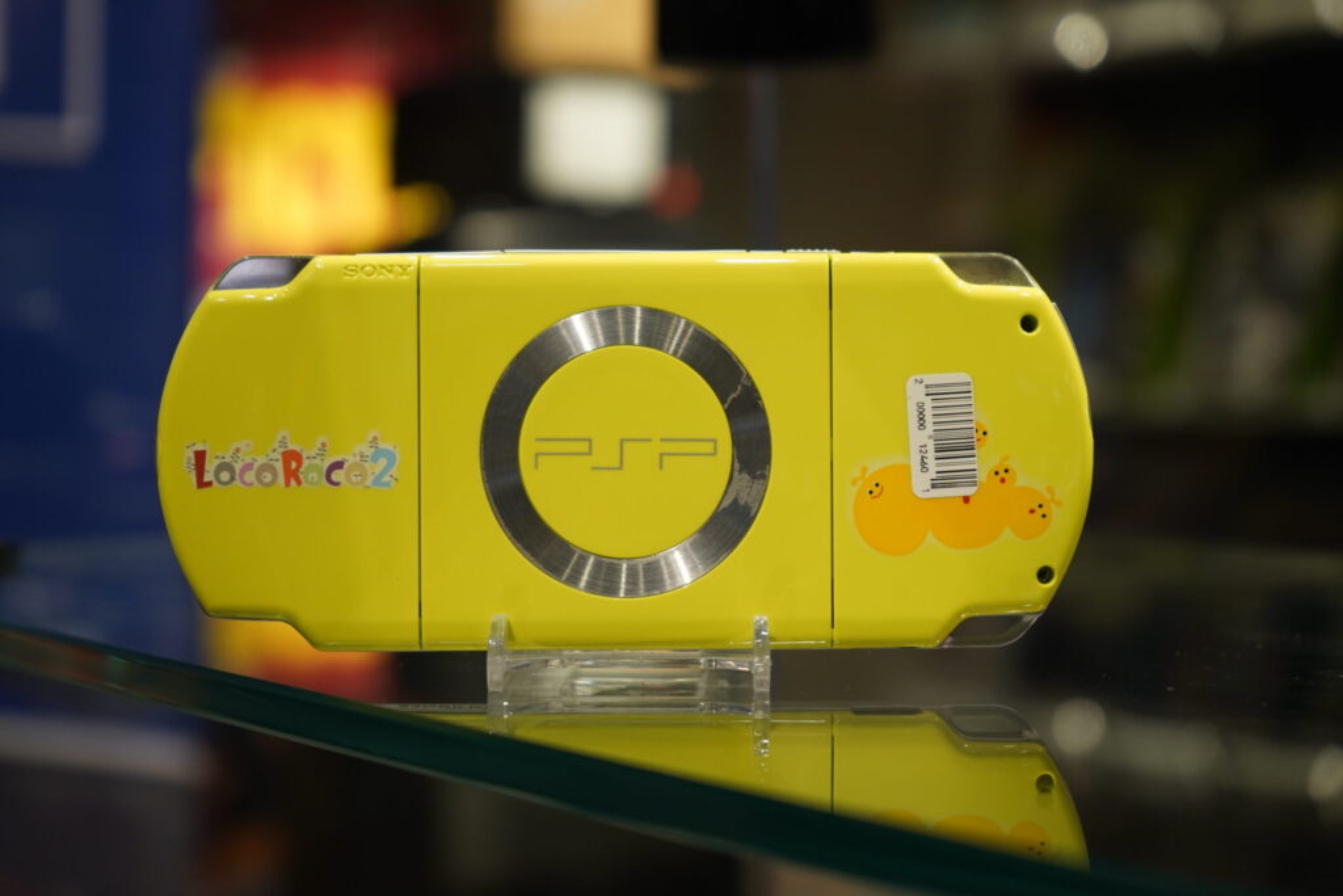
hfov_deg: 28.8
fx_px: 2612
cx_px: 672
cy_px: 448
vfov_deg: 19.5
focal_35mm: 70
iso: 640
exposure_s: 1/50
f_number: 5.6
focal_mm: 70
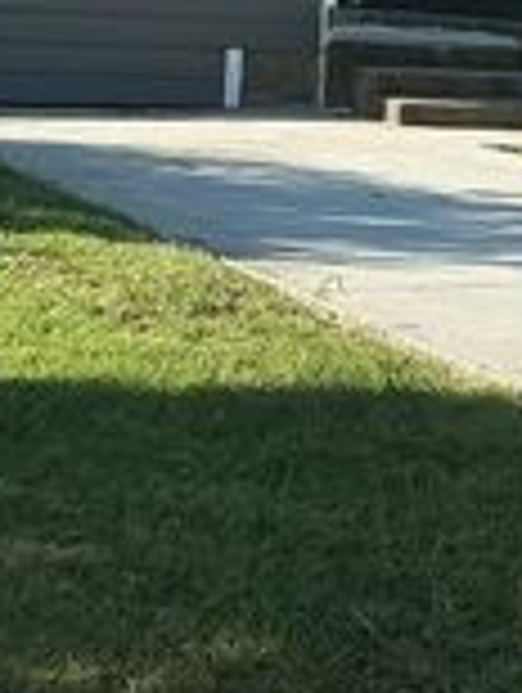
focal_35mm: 121
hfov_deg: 11.9
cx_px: 702
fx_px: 2426
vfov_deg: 15.9
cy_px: -11
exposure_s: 1/1168
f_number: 1.8
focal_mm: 3
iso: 25
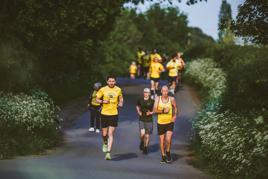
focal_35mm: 300
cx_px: 134
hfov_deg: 6.9
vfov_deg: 4.6
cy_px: 90
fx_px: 2233
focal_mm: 200
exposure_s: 1/6400
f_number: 2.8
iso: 500
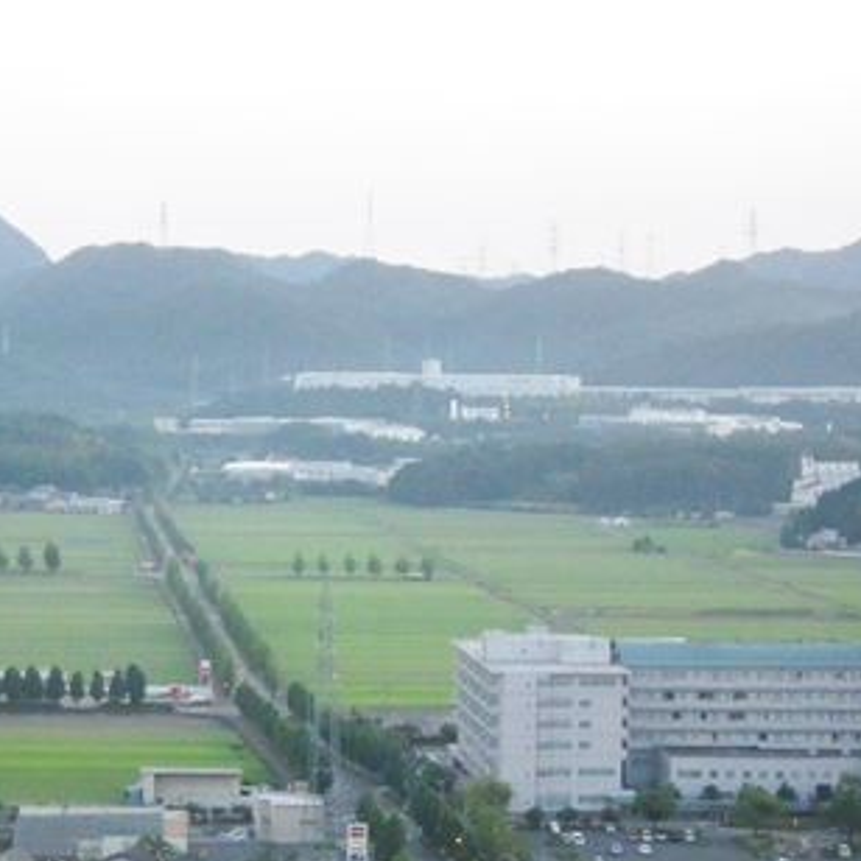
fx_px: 3799
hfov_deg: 12.9
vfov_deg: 12.9
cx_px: 182
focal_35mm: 135
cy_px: 457
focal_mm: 16.7
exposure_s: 1/125
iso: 800
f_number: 5
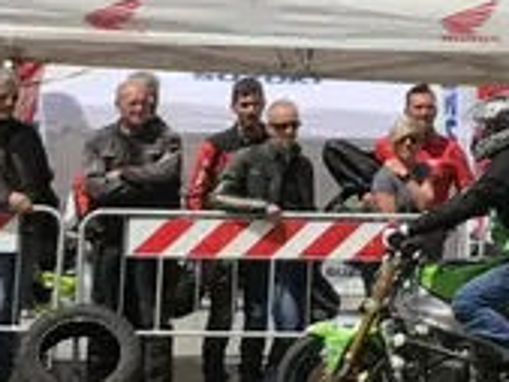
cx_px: 1069
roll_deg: +0.4
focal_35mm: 199
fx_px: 2928
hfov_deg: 9.2
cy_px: -33
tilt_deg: +4.7
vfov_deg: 7.4
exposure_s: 1/3831
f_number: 1.8
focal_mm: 3.99
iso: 20
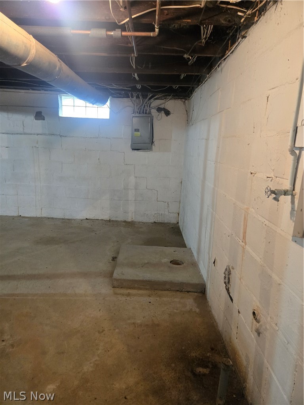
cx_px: 152
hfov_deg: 58.9
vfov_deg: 73.9
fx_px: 269
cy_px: 202
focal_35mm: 23
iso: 1000
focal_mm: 5.4
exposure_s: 1/120
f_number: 1.8
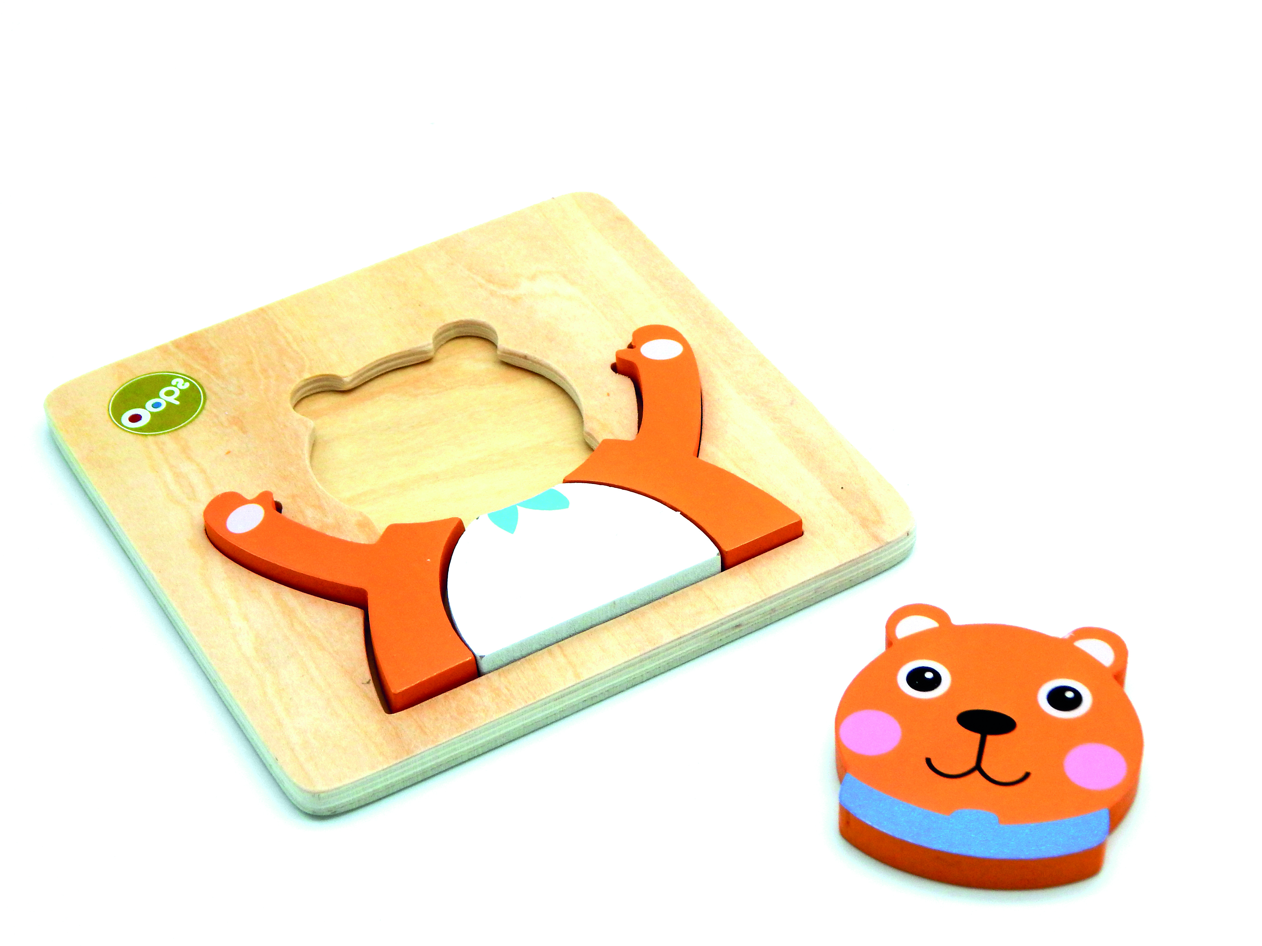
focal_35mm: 75
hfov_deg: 26.0
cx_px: 631
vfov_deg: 19.6
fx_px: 2734
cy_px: 473
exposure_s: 1/400
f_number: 4.2
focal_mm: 13.5
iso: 125
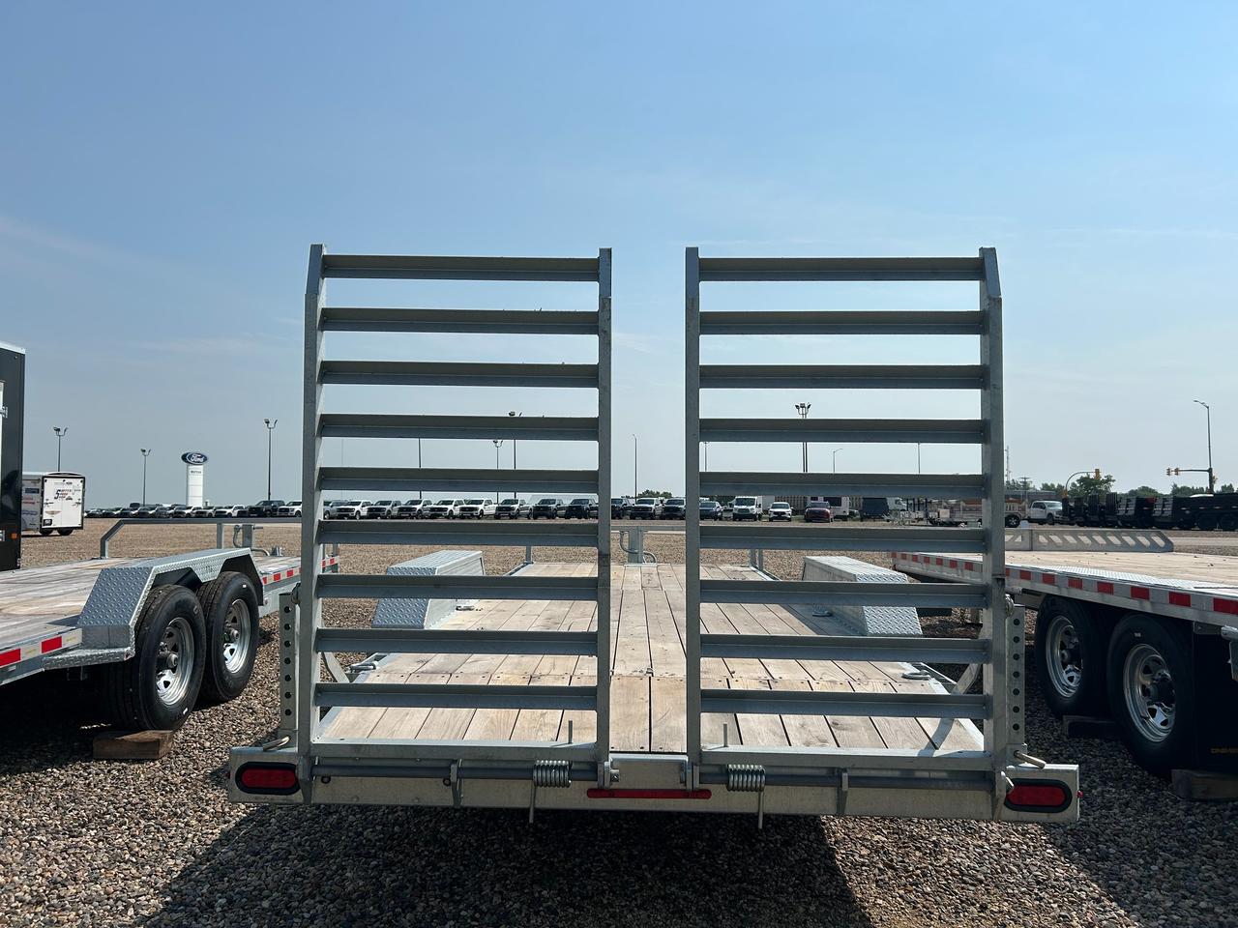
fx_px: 930
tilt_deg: +3.4
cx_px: 619
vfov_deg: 53.1
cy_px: 464
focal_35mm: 26
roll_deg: -0.1
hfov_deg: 67.3
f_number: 1.5
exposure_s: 1/10309
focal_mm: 5.7
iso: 50
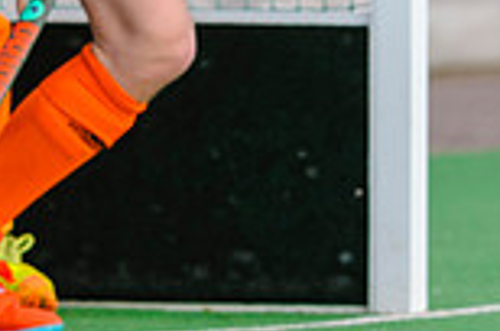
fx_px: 24934
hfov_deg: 1.1
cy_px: -291
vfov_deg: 0.8
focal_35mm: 1799
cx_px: -111
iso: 1250
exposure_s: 1/2000
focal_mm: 420
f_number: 4.8
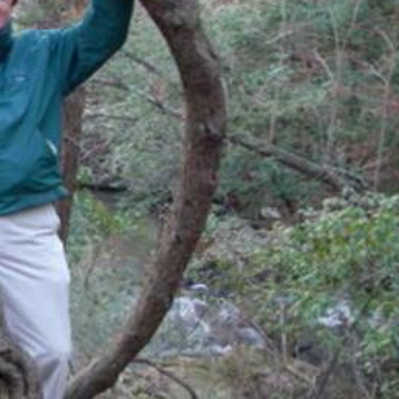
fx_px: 1017
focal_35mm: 78
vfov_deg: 22.1
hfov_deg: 21.3
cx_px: -9
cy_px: 130
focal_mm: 6.3
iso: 200
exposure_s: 1/20
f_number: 3.3
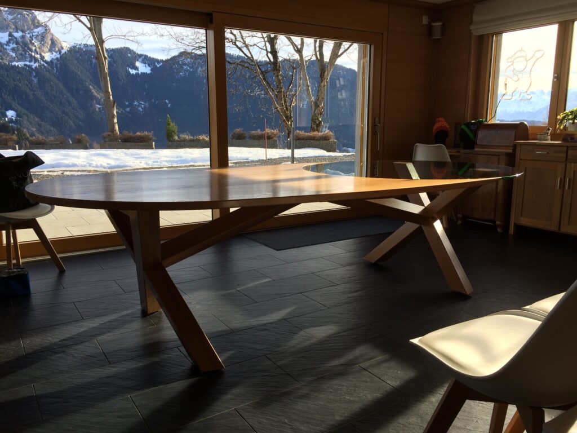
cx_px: 288
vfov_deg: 48.2
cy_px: 216
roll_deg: +0.1
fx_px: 483
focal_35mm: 29
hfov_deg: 61.7
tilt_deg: -11.2
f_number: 2.2
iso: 32
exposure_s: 1/446
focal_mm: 4.15
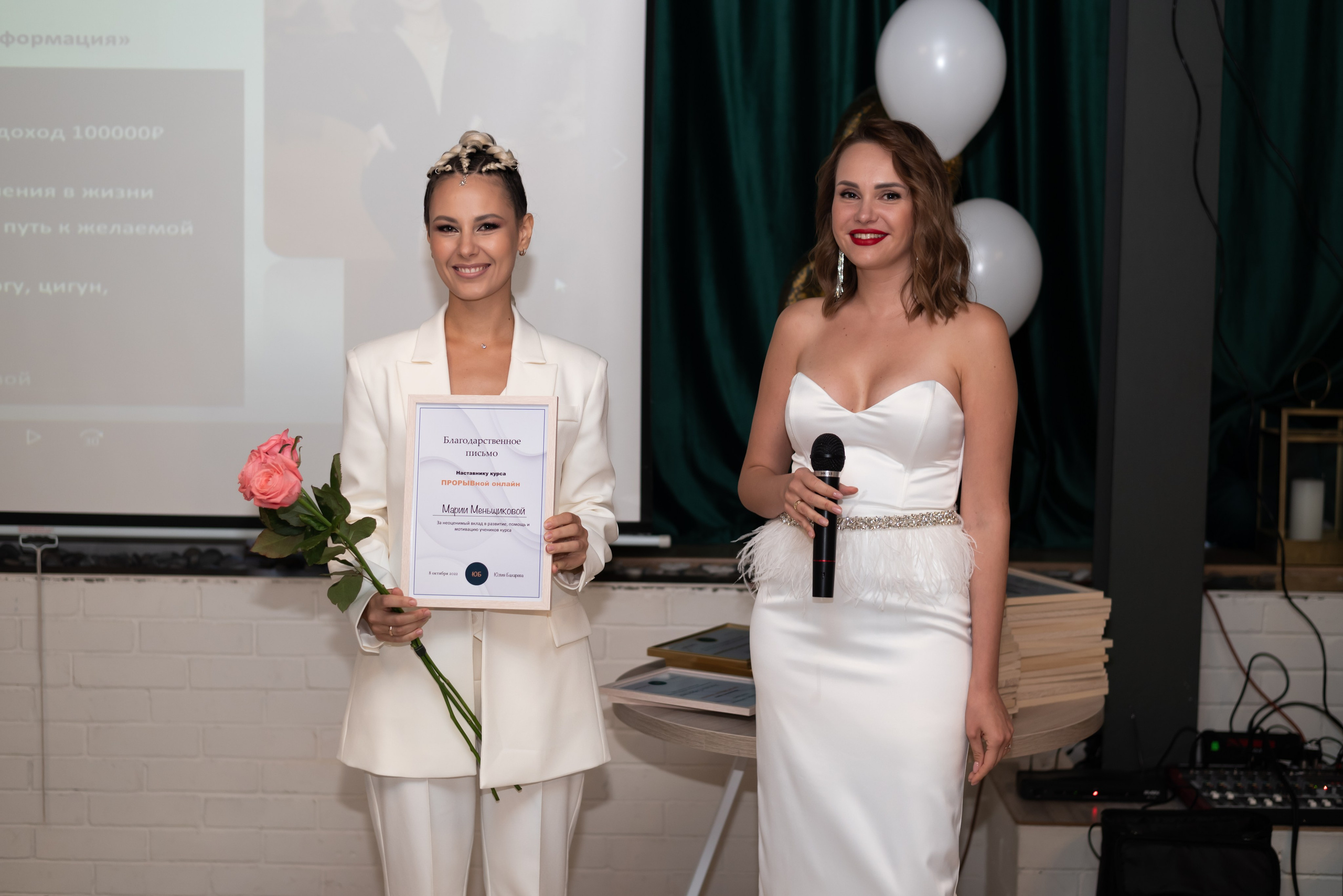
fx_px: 1866
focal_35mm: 50
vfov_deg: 27.0
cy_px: 448
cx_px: 672
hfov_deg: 39.6
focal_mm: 50
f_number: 2.5
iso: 200
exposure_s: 1/200
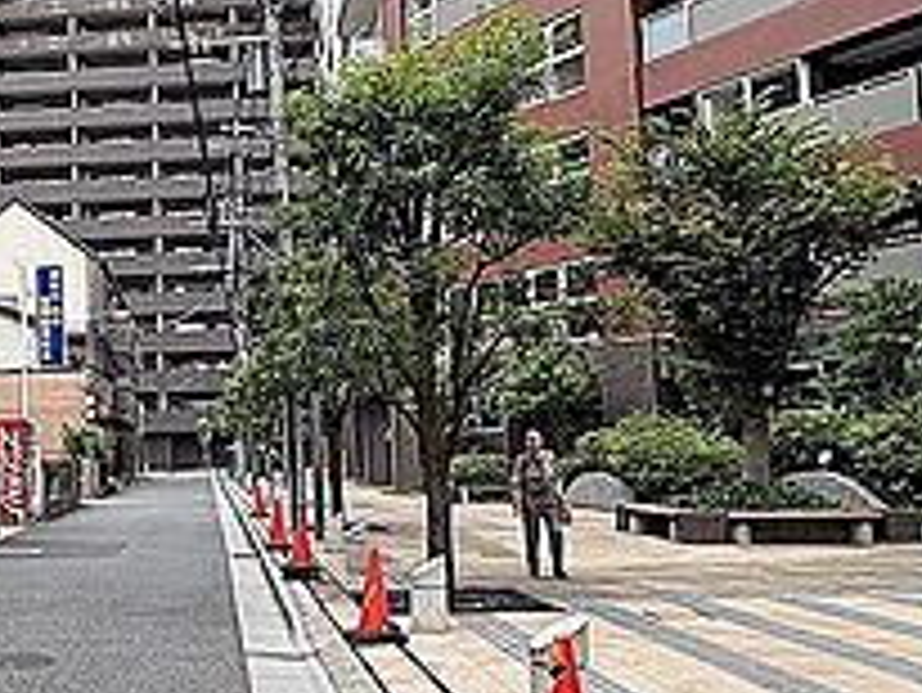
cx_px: 103
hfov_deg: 42.2
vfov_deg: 35.1
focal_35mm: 41
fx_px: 1093
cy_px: 382
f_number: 2.2
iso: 40
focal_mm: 2.22
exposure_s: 1/99
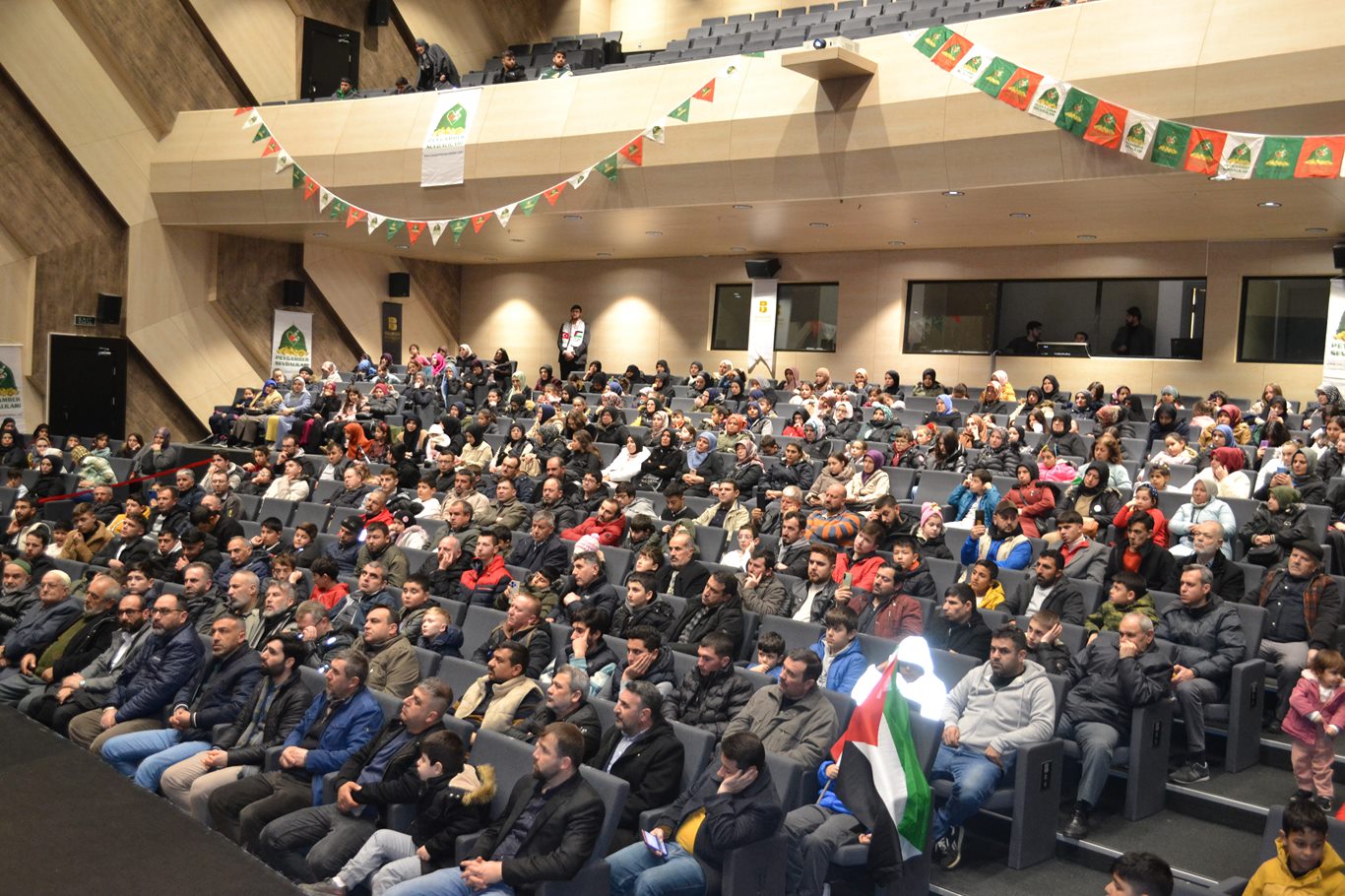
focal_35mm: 36
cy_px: 448
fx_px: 1345
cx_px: 672
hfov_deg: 53.1
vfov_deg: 36.9
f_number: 4
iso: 1800
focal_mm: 24
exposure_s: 1/60
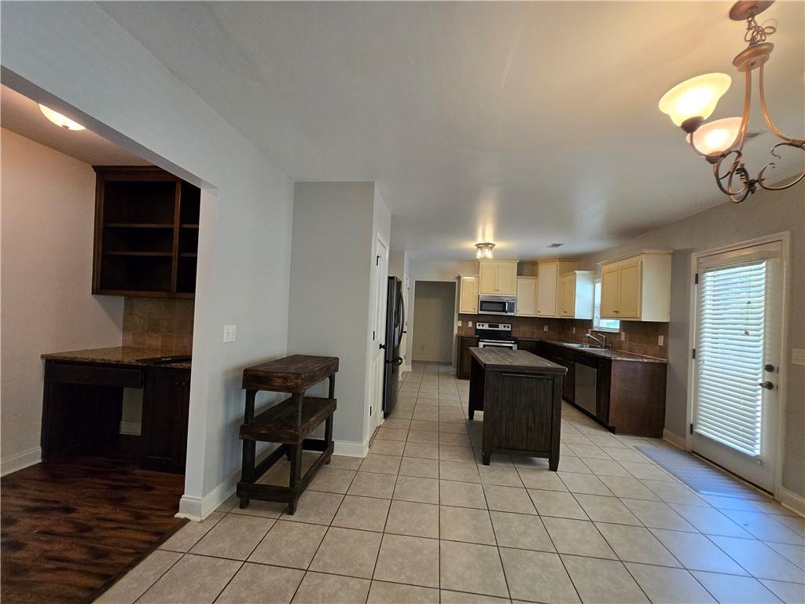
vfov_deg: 89.9
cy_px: 302
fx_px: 302
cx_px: 402
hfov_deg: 106.2
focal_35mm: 13
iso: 160
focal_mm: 1.7
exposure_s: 1/60
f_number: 2.2
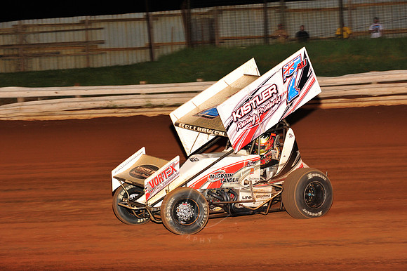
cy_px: 136
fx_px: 1130
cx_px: 204
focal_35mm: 100
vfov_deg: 13.7
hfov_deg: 20.4
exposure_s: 1/320
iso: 1000
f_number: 6.3
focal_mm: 100
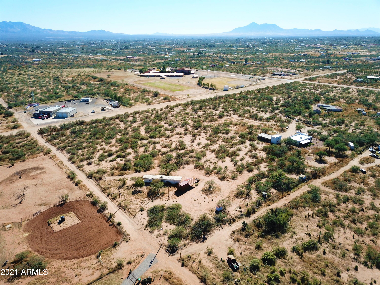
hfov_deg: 67.3
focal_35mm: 26
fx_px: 285
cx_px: 190
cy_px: 142
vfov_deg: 53.1
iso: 100
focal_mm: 4.73
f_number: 2.2
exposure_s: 1/1206
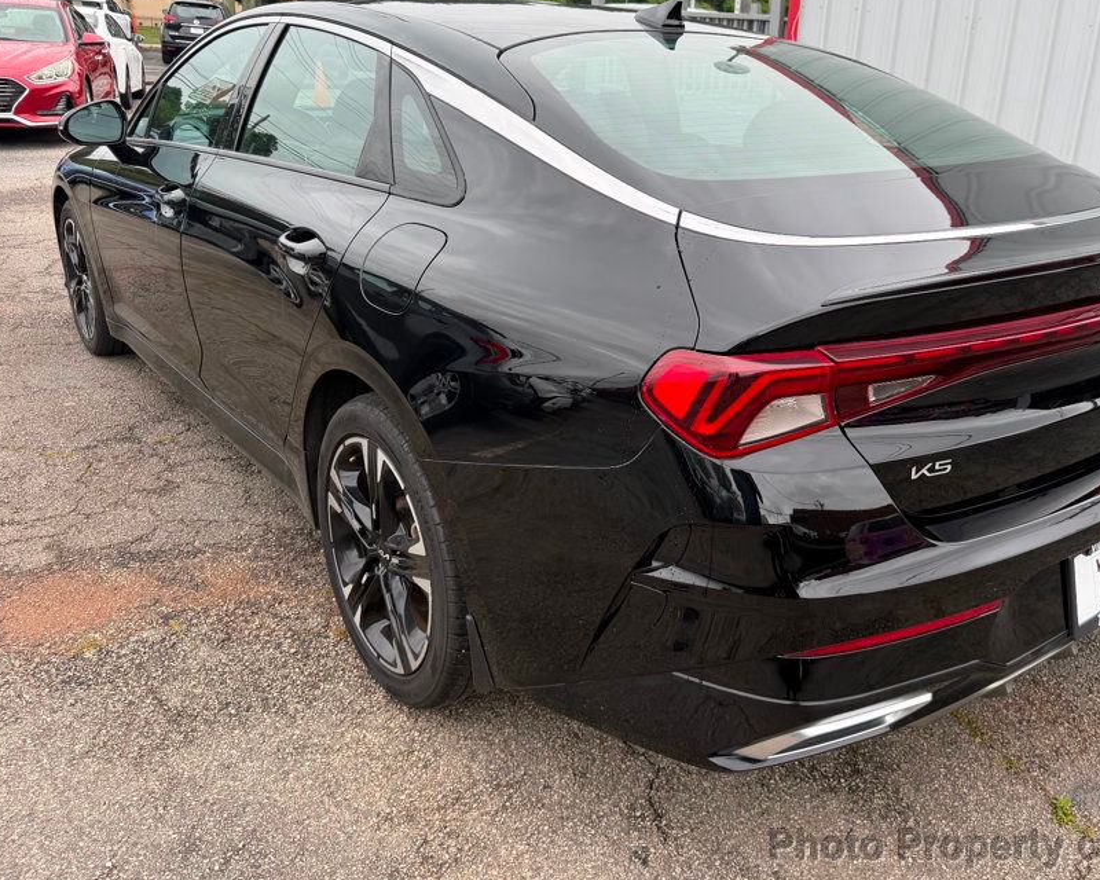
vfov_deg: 48.3
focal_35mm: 30
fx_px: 977
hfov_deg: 58.3
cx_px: 664
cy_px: 364
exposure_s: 1/391
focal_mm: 6.76
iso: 80
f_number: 1.78
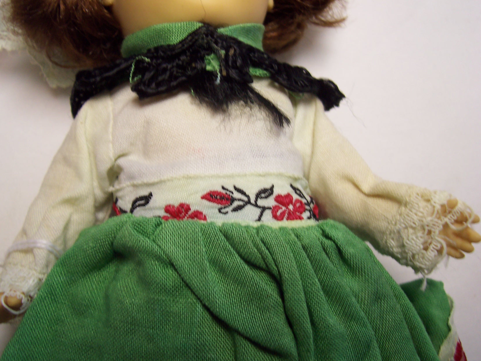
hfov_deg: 50.1
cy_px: 180
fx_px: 514
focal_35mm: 37
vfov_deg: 38.7
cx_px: 240
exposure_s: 1/45
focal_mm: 5.6
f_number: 2.8
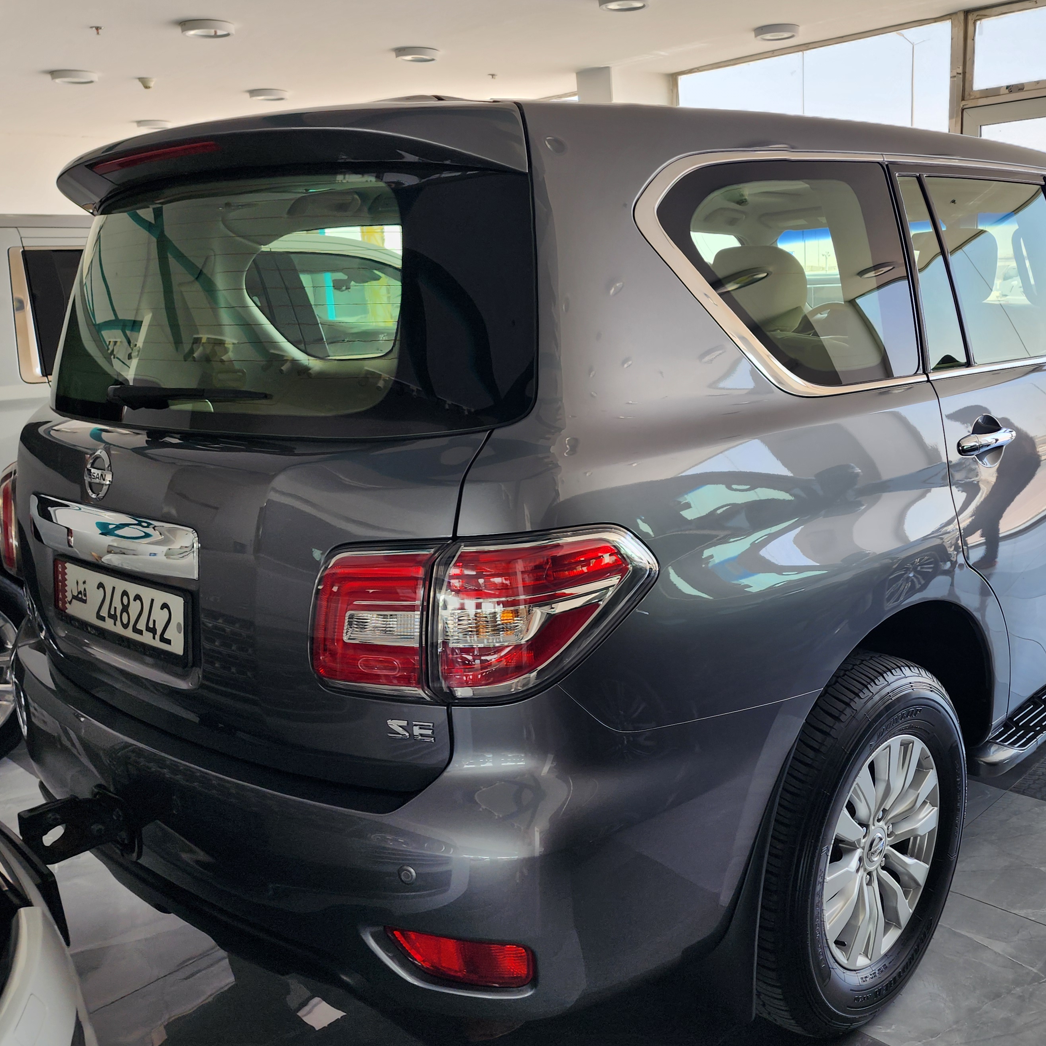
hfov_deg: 52.0
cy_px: 540
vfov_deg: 52.5
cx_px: 650
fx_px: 1060
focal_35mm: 31
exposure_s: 1/129
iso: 12
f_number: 1.8
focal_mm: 6.4
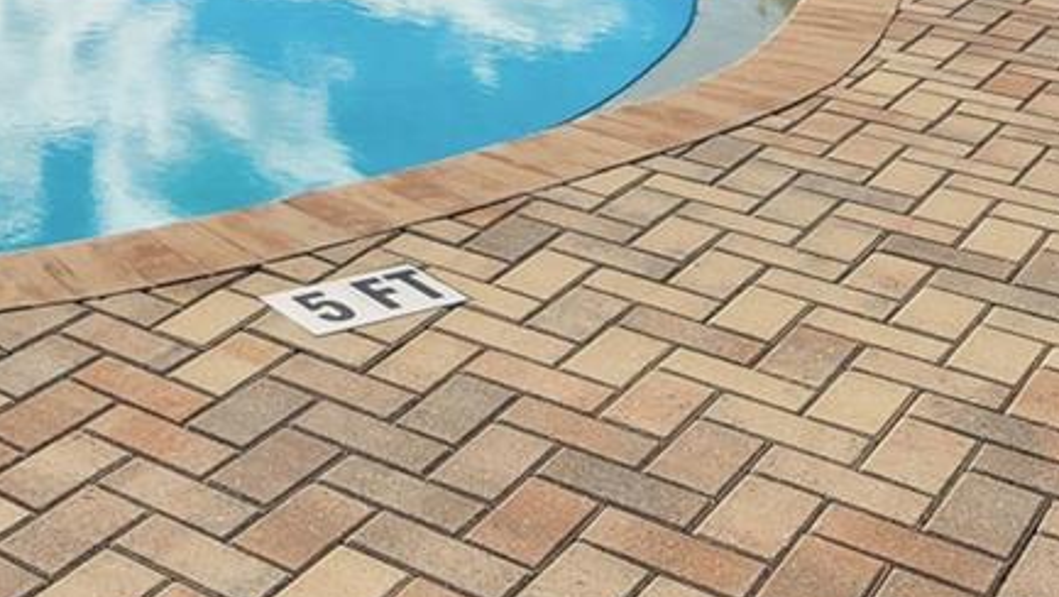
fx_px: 1629
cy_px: -377
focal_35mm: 58
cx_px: -64
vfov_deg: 17.8
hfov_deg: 32.3
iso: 100
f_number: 6.3
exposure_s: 1/320
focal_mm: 10
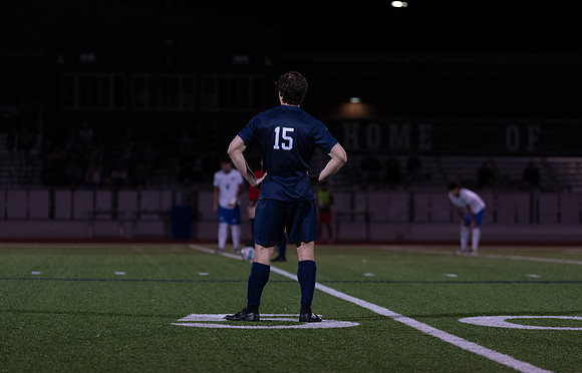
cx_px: 282
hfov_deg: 14.5
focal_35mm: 143
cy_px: 200
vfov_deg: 9.3
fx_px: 2289
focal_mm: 123
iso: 2500
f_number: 2.8
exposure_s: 1/1250
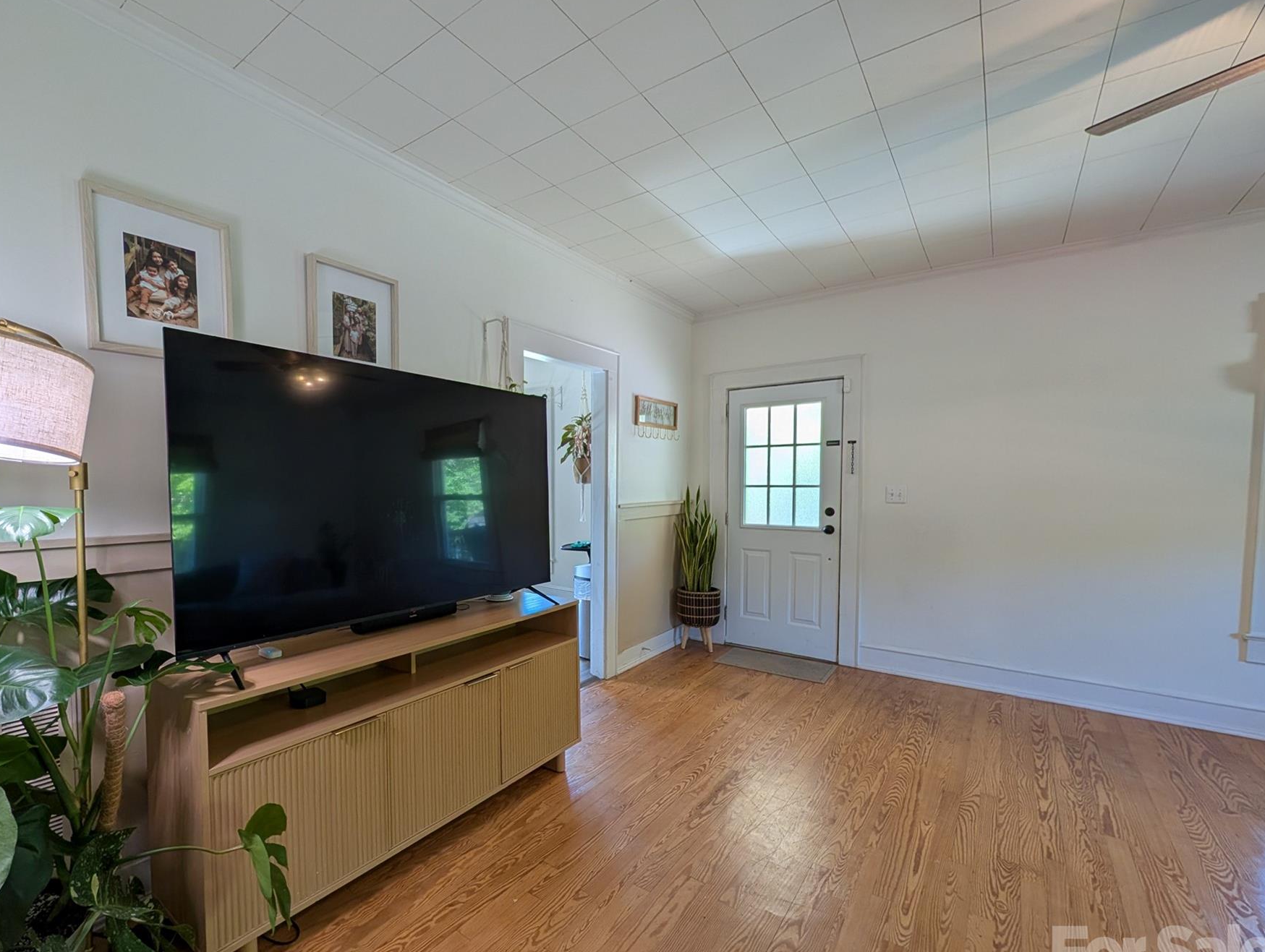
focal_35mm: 14
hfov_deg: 101.3
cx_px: 544
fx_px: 512
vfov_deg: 85.7
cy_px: 513
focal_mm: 2.02
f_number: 1.7
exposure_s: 1/60
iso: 54
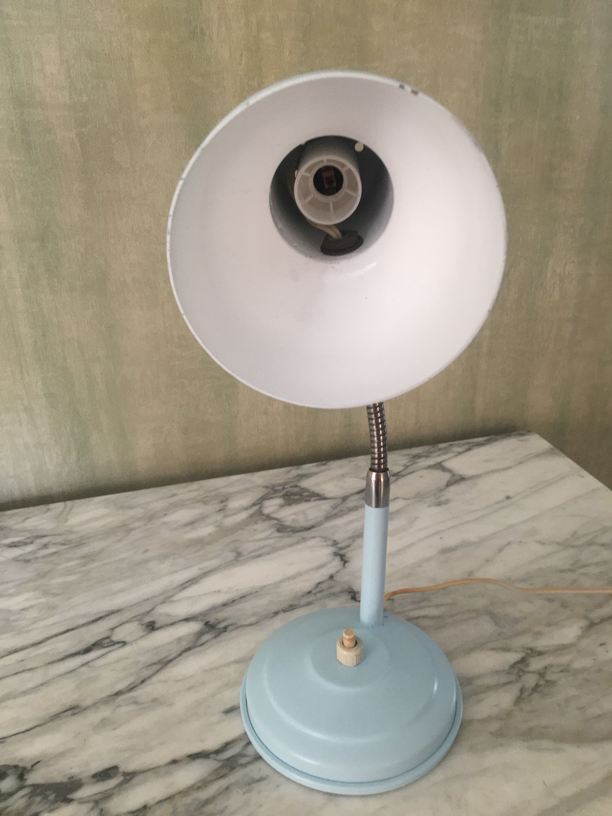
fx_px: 684
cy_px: 408
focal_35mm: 29
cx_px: 306
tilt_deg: -24.3
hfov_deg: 48.2
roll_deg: +0.9
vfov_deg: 61.7
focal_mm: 4.15
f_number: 2.2
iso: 125
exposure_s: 1/33
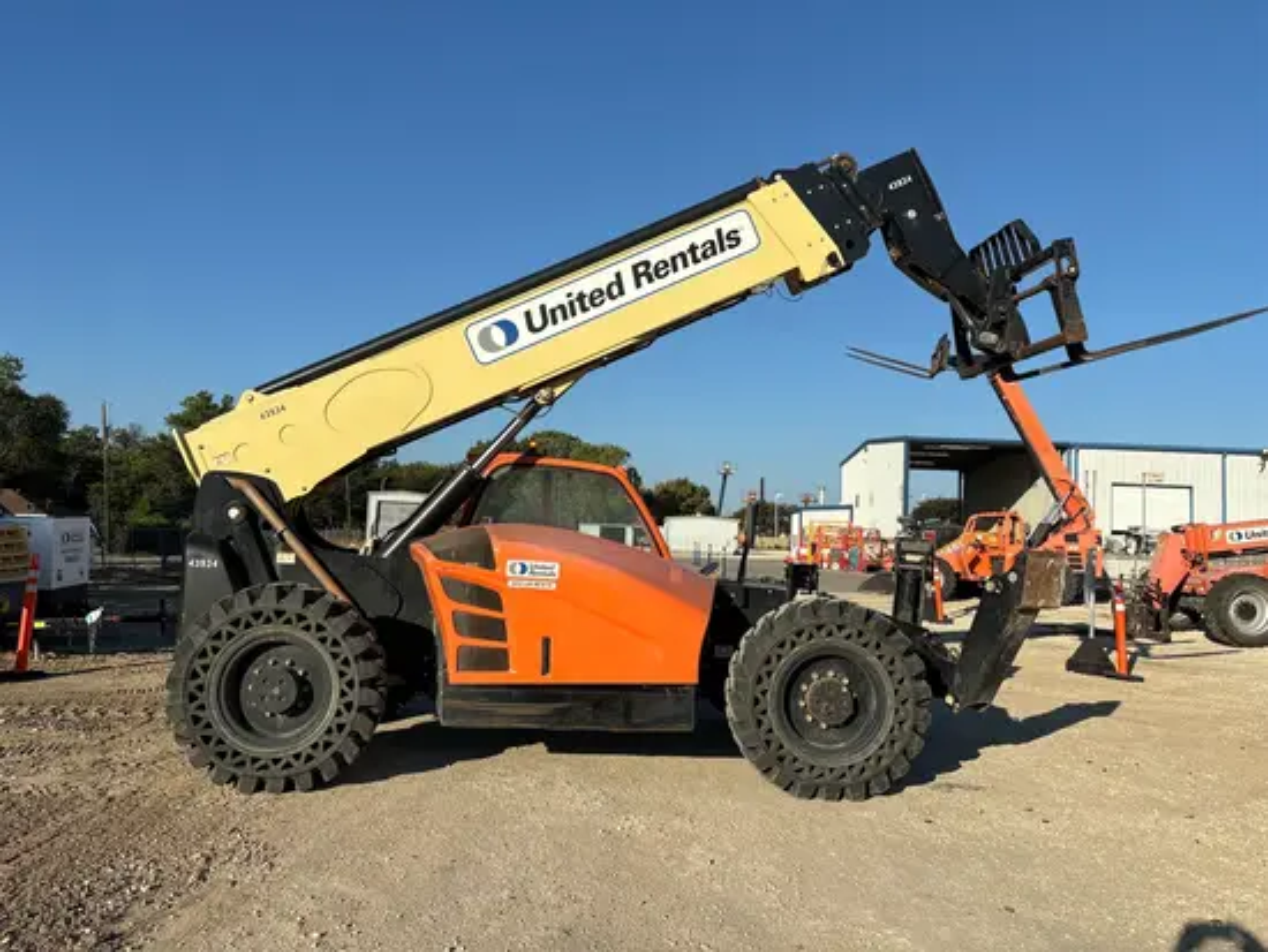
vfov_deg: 53.1
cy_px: 476
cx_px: 634
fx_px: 953
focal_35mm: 26
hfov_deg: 67.3
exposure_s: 1/4425
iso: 50
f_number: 1.6
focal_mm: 5.96
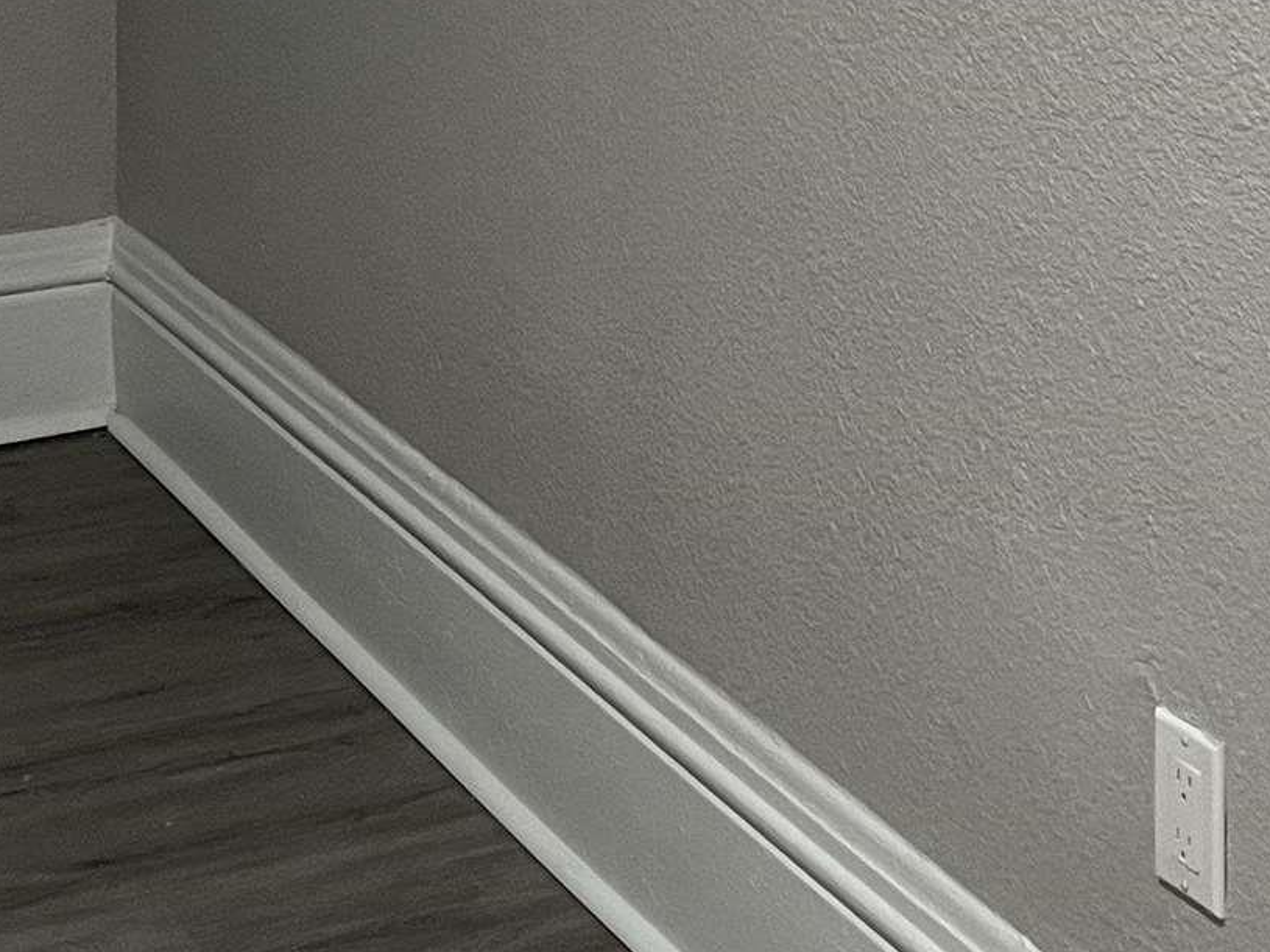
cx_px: 640
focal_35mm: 98
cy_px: -541
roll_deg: +0.9
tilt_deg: -4.3
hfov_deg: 20.0
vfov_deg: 14.0
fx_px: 3595
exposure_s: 1/60
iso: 160
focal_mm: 5.7
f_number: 1.5
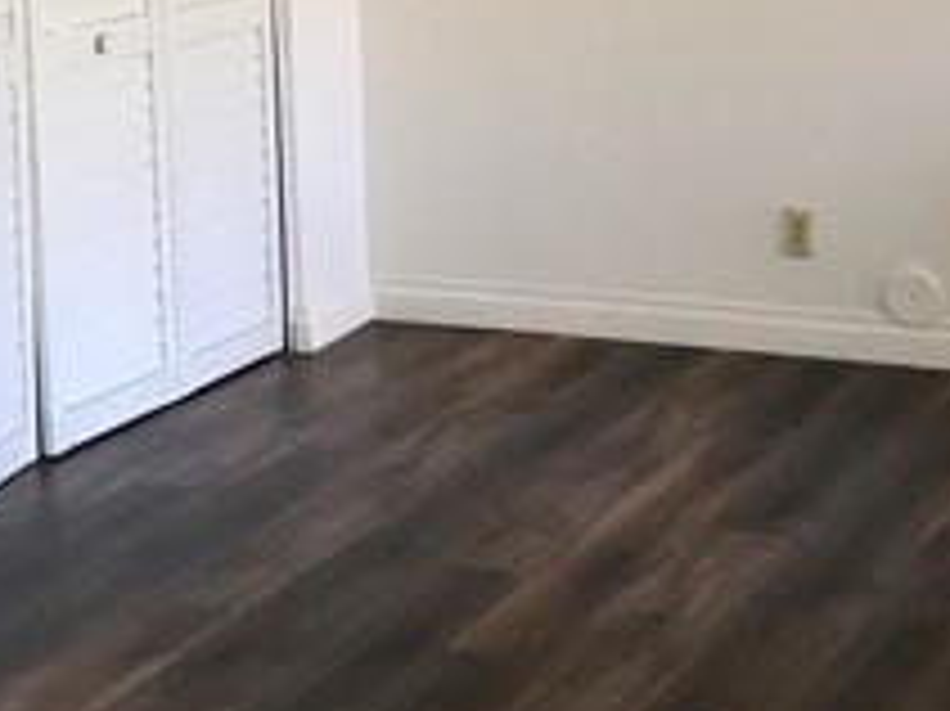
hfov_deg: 22.9
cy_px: 54
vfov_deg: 17.1
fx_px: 2331
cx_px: 621
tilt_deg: -7.0
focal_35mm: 85
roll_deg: +1.5
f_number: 1.8
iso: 40
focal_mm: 3.99
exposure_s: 1/20
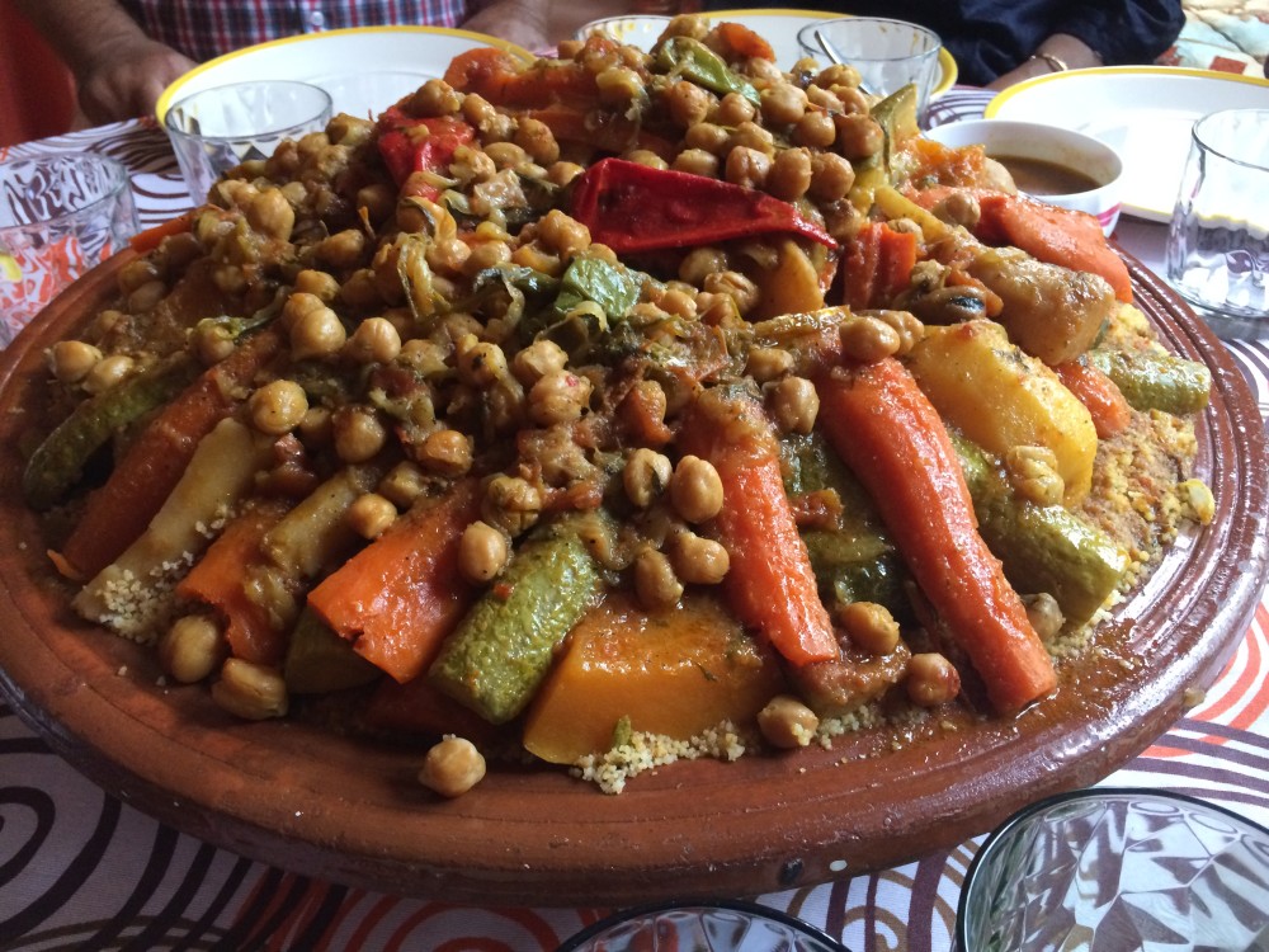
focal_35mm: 30
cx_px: 634
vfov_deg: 46.8
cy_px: 476
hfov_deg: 60.0
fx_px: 1100
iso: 200
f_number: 2.2
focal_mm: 4.12
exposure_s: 1/30
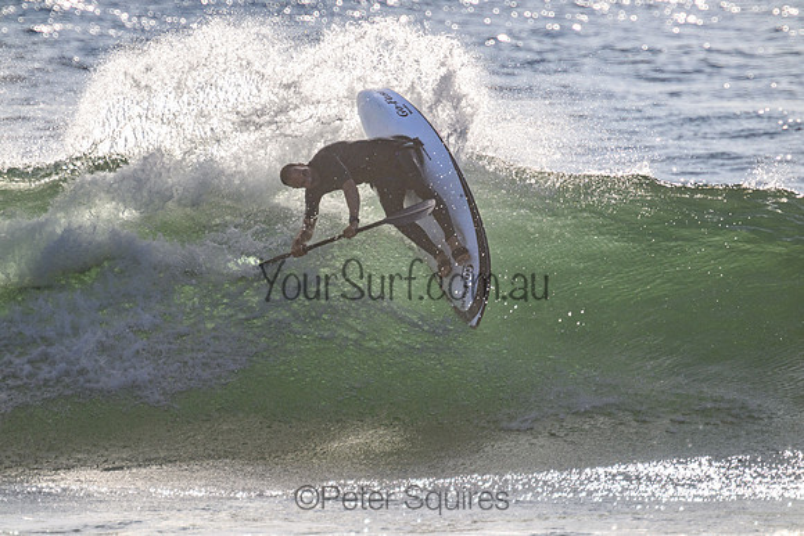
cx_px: 402
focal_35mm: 800
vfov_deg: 1.7
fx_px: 17870
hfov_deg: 2.6
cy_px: 268
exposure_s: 1/2000
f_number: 11
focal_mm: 800
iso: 900
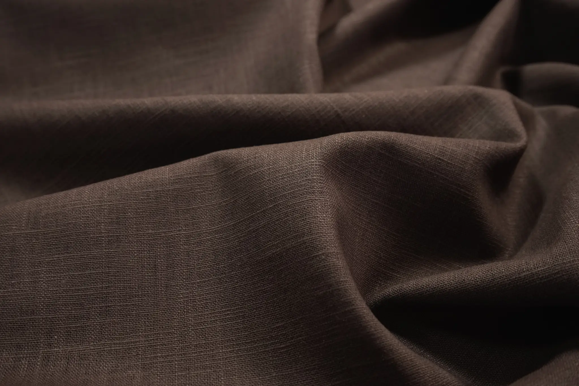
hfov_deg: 48.5
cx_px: 290
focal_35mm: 40
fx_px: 643
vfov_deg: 33.4
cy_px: 193
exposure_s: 1/50
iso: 640
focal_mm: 40
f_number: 8
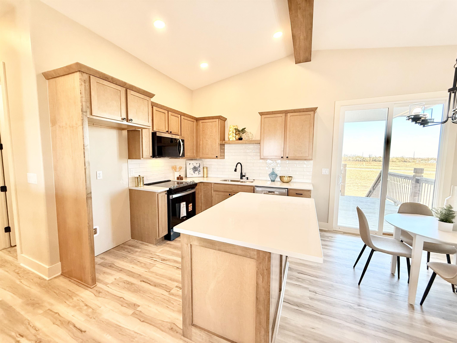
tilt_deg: -4.4
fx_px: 185
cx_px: 228
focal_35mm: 14
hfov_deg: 102.1
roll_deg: -0.2
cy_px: 172
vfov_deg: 85.7
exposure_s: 1/120
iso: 200
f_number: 2.2
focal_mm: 2.22
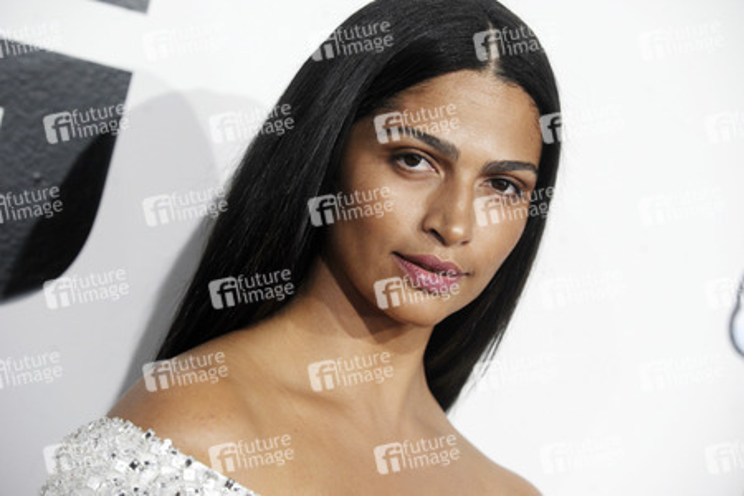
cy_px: 248
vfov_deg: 10.5
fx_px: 2686
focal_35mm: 130
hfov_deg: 15.8
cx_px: 372
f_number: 5.6
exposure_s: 1/320
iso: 1600
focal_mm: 130
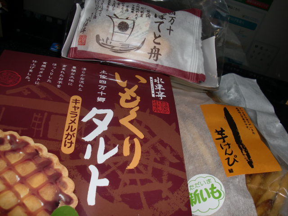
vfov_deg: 39.7
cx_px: 144
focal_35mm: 36
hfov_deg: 51.4
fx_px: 300
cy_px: 108
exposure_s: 1/30
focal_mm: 6.3
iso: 64
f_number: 7.9
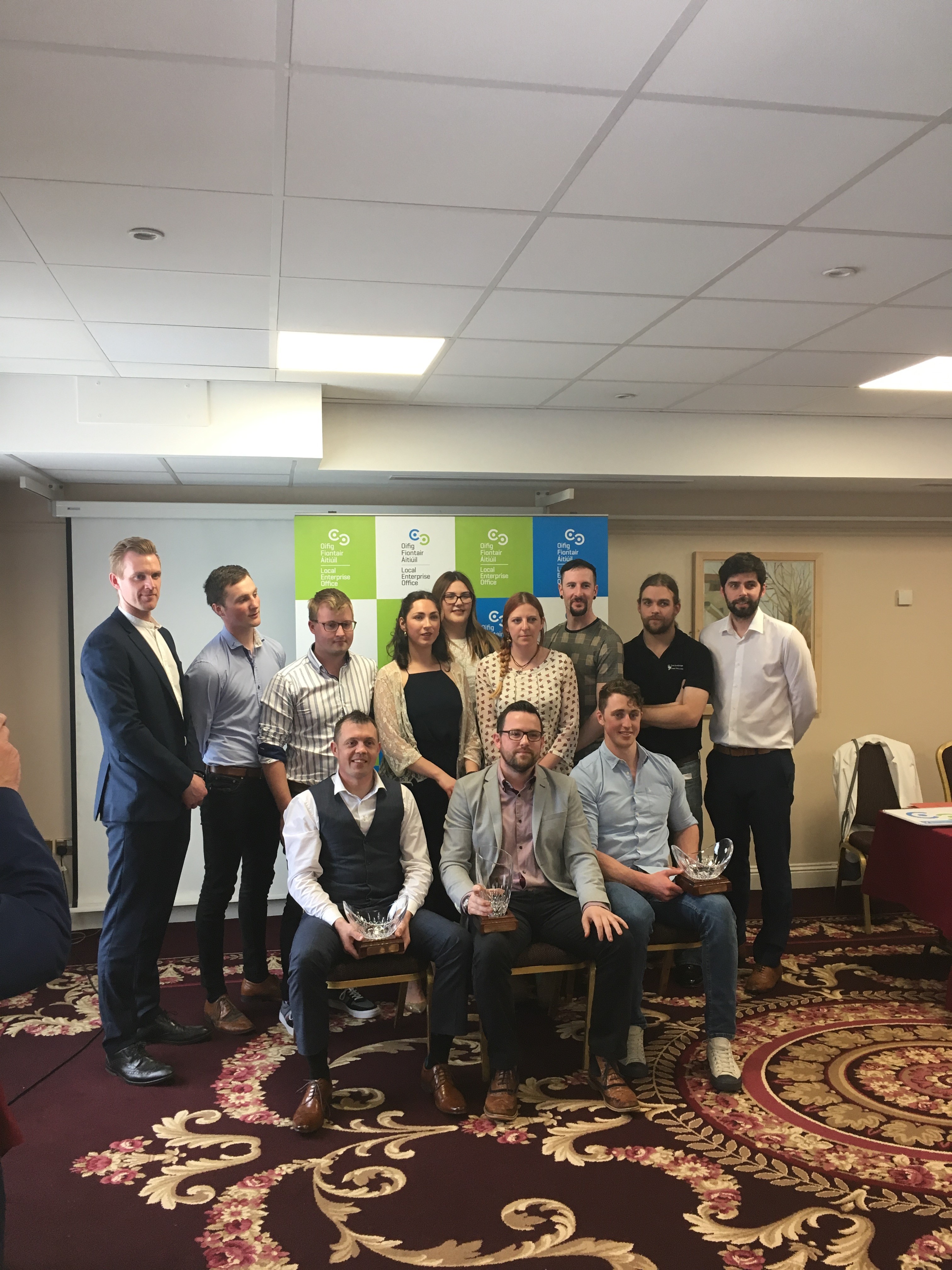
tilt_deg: -4.7
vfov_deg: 61.7
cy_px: 635
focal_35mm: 29
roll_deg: +1.1
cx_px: 476
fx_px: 1063
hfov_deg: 48.2
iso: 50
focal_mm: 4.15
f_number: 2.2
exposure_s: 1/33
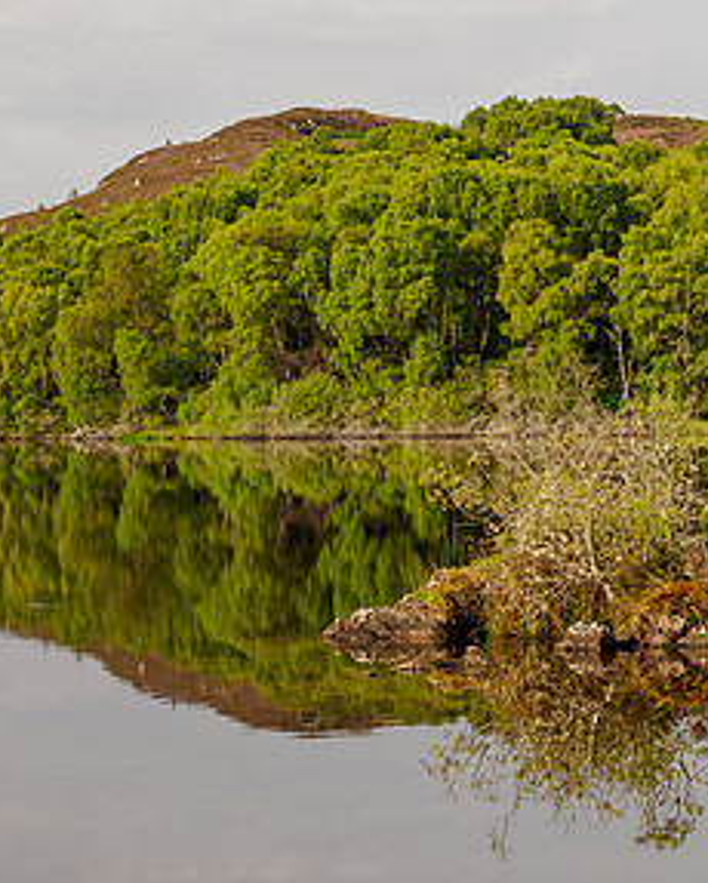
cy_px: 395
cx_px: 783
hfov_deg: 12.0
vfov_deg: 15.1
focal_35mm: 127
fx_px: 3323
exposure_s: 1/640
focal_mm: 31
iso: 200
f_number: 4
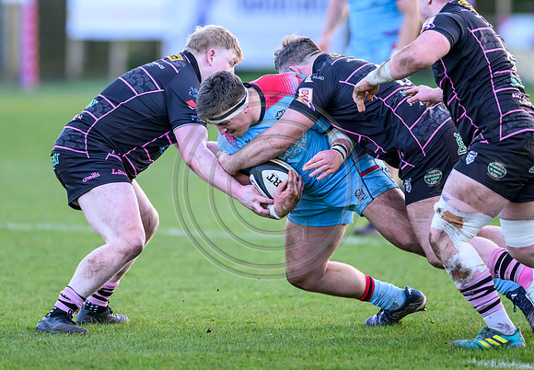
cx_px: 283
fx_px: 8148
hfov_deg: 3.8
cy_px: 159
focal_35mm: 543
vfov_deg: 2.6
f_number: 3.2
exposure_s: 1/1250
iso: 3200
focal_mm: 400
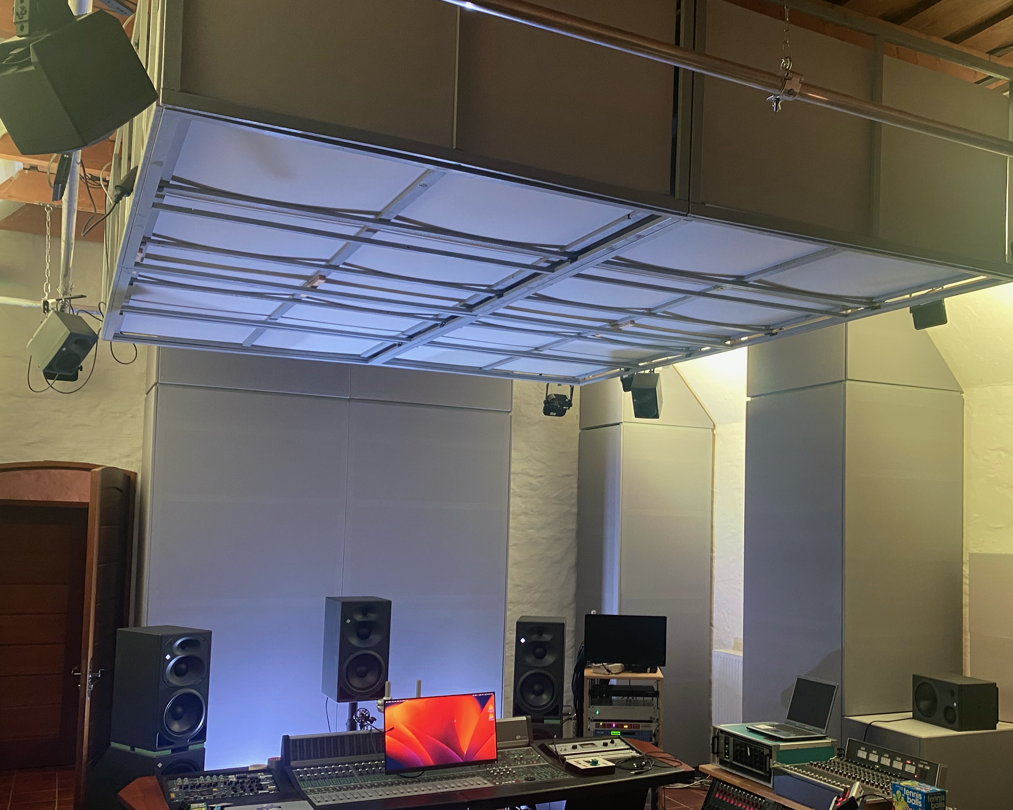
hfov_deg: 53.9
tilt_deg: +2.3
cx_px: 596
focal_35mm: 33
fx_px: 989
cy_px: 481
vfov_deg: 44.3
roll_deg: -0.3
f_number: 1.8
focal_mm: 4.25
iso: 250
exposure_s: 1/50
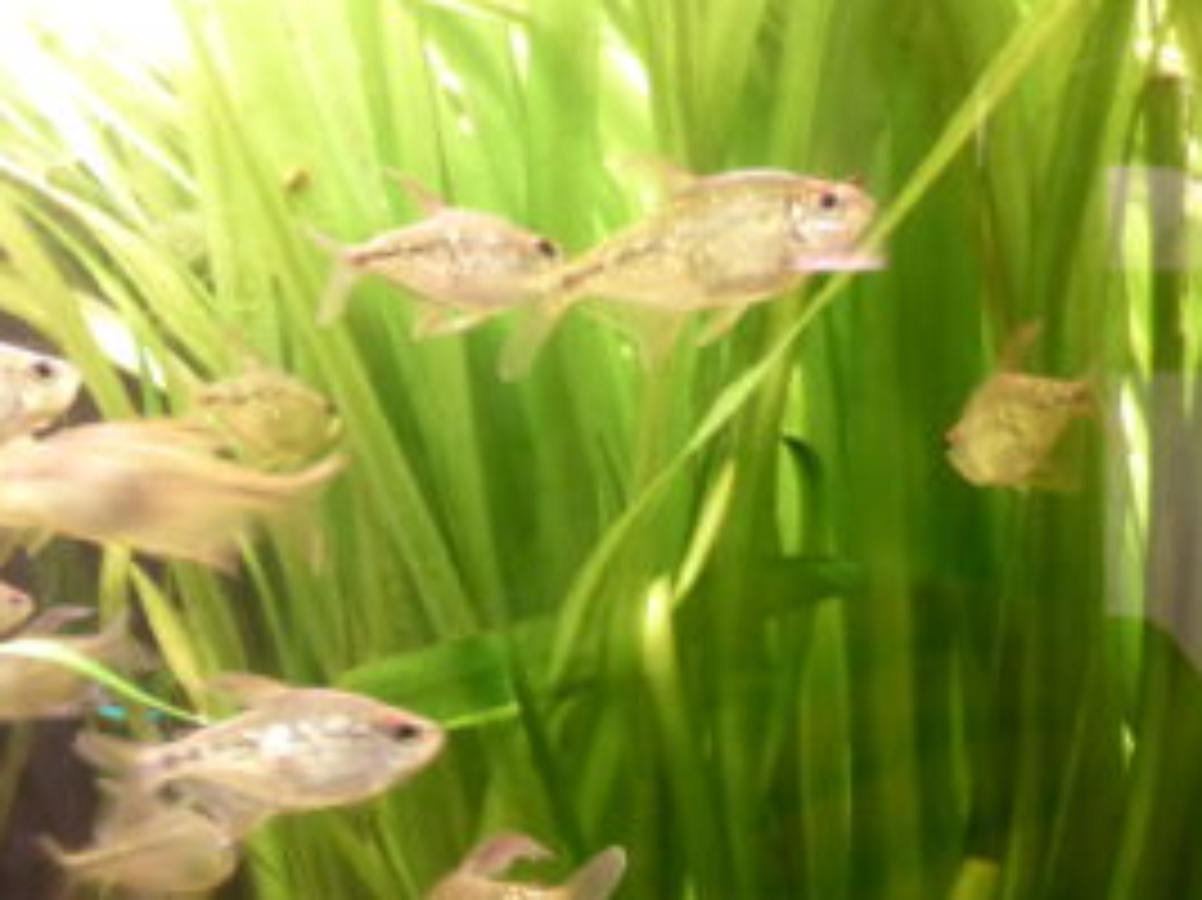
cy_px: 814
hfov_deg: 35.1
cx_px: 362
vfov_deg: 26.1
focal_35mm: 54
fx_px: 1874
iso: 400
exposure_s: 1/8
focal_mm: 4.8
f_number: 3.4
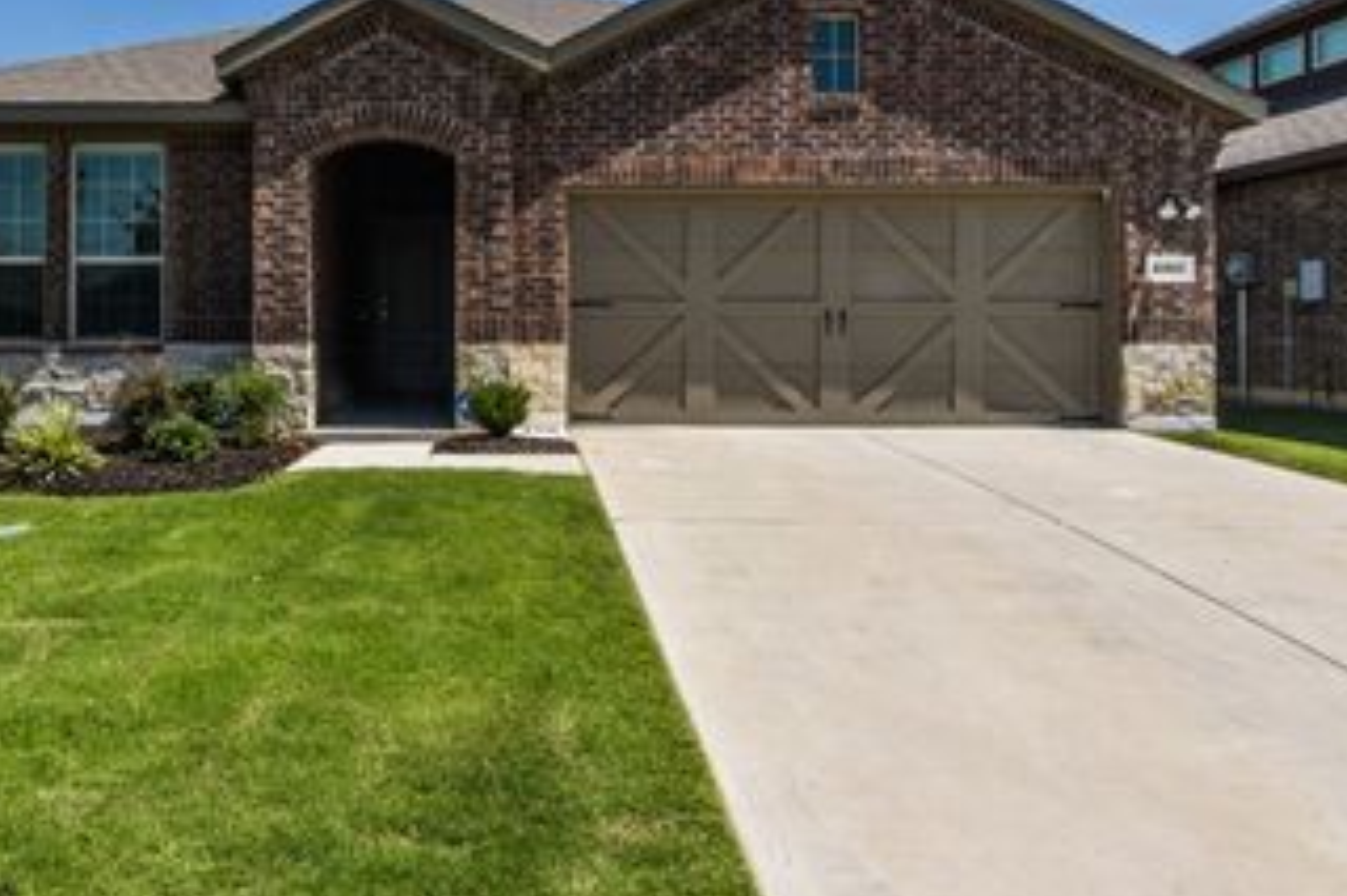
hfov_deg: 68.2
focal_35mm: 26
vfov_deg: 48.8
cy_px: 284
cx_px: 463
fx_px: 964
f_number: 16
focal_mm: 11
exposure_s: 1/200
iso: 250
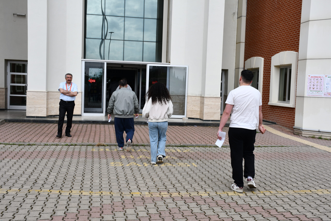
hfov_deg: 48.5
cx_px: 166
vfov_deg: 33.4
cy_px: 110
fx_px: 368
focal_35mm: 40
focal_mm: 27
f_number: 9
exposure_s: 1/320
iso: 100
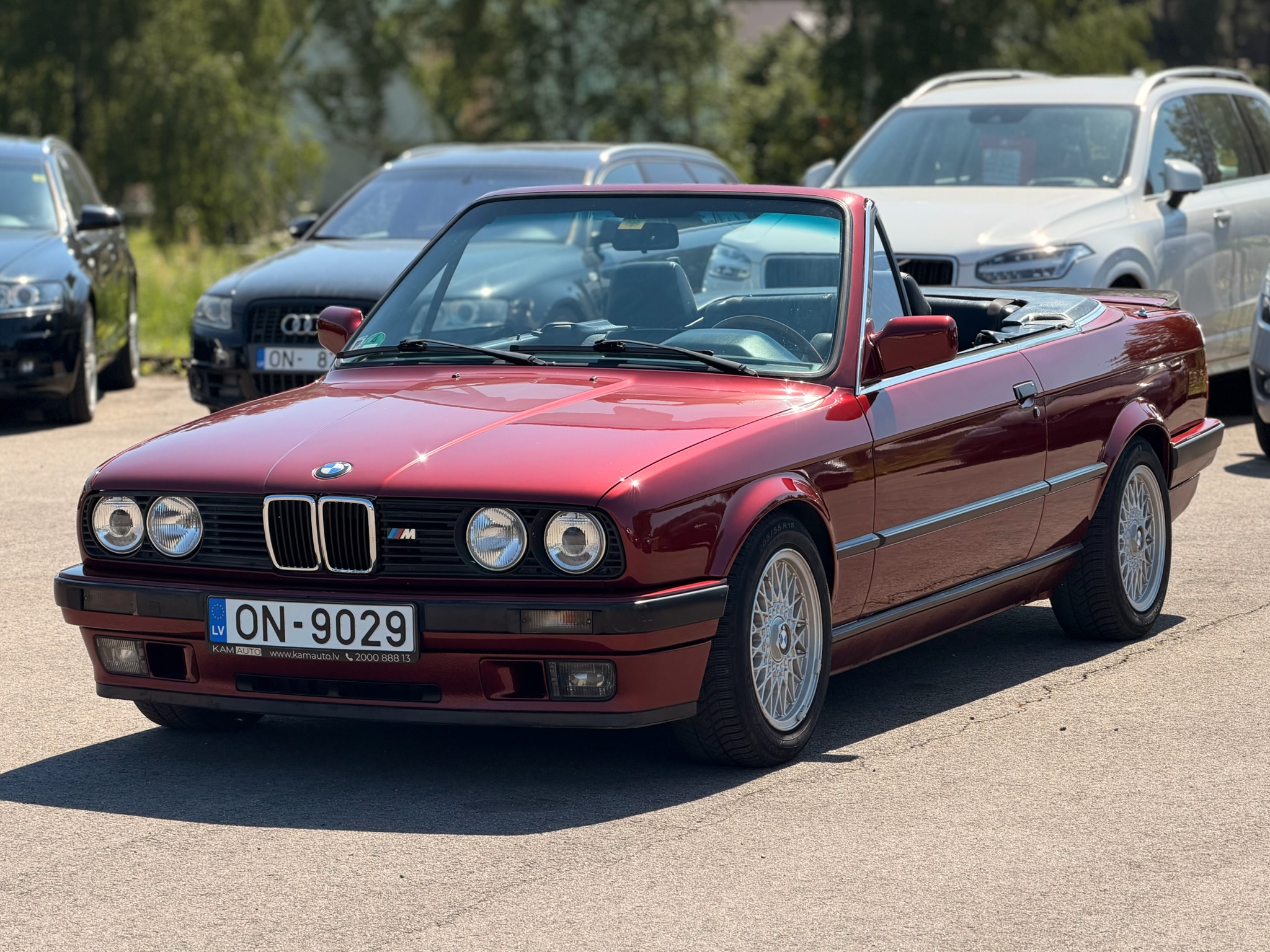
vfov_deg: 14.8
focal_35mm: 100
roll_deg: -0.6
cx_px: 635
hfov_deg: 19.6
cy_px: 476
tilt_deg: -4.9
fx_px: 3669
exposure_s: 1/638
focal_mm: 16.89
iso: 32
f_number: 2.8
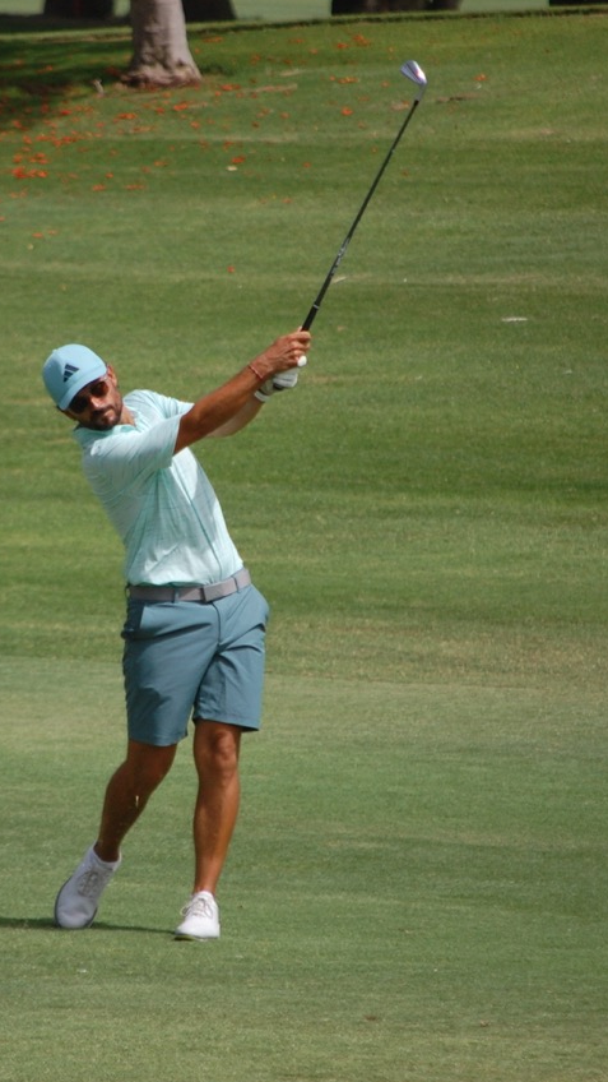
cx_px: 175
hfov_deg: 2.6
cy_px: 542
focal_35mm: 474
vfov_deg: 4.6
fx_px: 13585
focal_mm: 200
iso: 400
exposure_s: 1/1600
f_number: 5.6
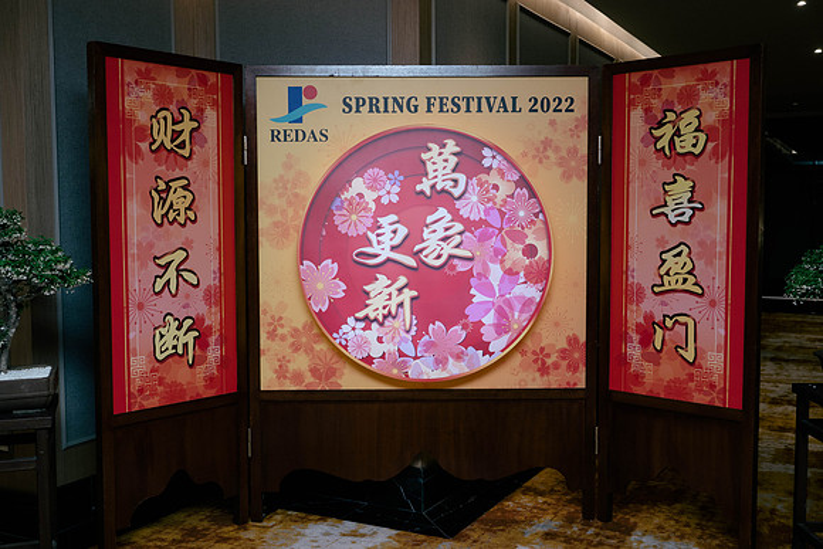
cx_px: 412
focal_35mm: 41
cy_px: 274
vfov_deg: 33.0
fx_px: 927
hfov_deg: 47.9
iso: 400
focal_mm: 19
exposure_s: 1/60
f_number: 2.8
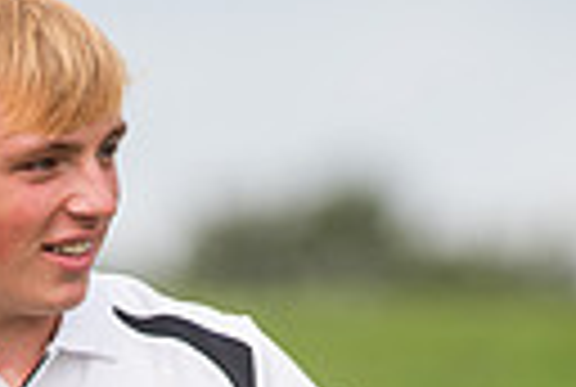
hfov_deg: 1.5
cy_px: 740
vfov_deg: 1.0
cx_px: 54
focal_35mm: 1357
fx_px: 21763
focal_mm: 300
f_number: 5.6
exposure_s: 1/1600
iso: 320
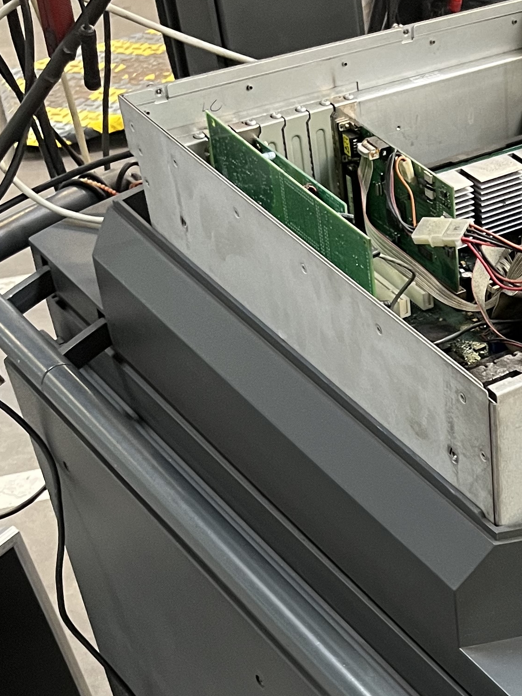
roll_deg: -2.8
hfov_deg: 19.3
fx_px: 1408
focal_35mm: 70
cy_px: 633
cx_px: 690
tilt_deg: -43.2
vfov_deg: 26.8
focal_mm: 5.1
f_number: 1.6
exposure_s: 1/50
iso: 320
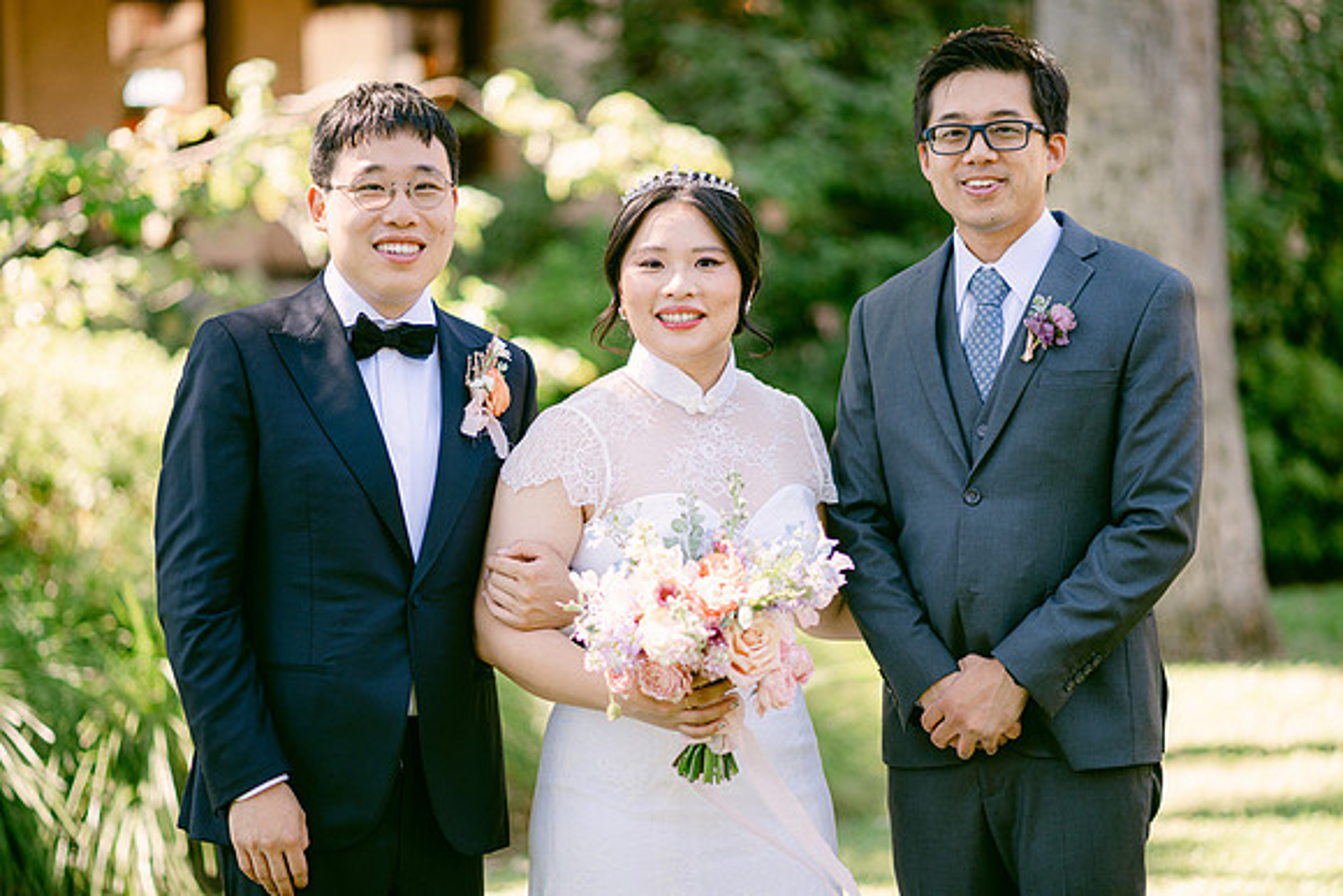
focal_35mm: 85
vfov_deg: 16.1
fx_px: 3172
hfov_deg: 23.9
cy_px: 448
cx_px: 672
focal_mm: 85
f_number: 1.8
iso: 80
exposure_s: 1/400
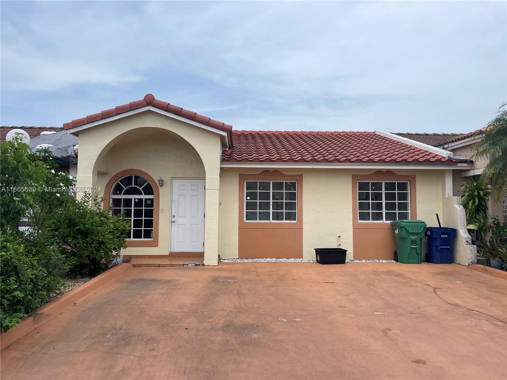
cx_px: 254
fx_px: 381
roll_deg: -0.4
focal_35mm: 26
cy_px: 190
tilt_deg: +3.5
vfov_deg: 53.1
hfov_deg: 67.3
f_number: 1.6
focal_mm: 4.2
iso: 32
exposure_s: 1/5556
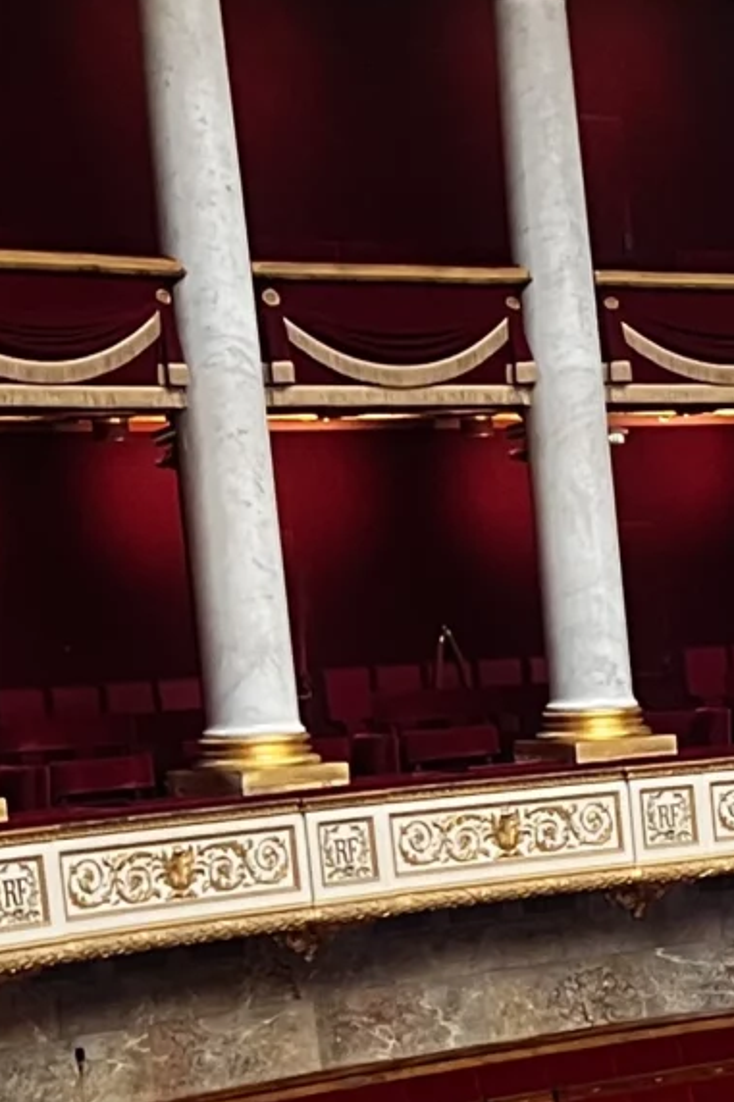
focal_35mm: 121
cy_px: 1164
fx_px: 3703
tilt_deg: -10.0
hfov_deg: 10.0
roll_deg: +2.5
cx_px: 1705
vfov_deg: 16.5
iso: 160
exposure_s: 1/60
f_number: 1.5
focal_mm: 5.7
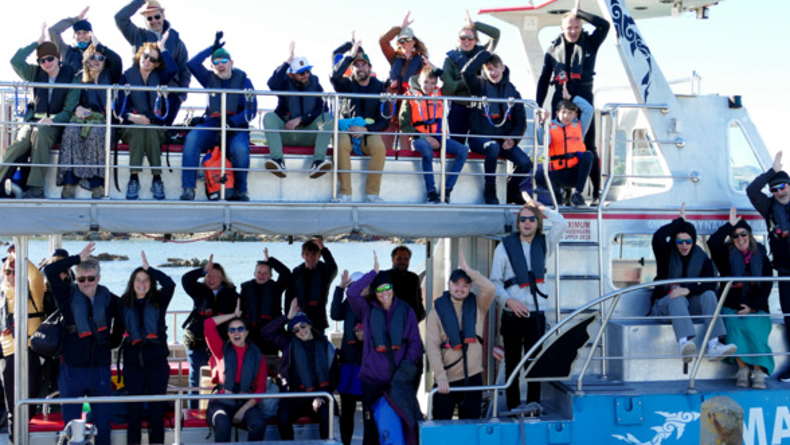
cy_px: 232
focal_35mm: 46
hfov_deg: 44.6
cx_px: 400
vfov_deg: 26.0
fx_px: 964
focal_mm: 15.51
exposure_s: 1/400
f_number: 3.2
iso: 125
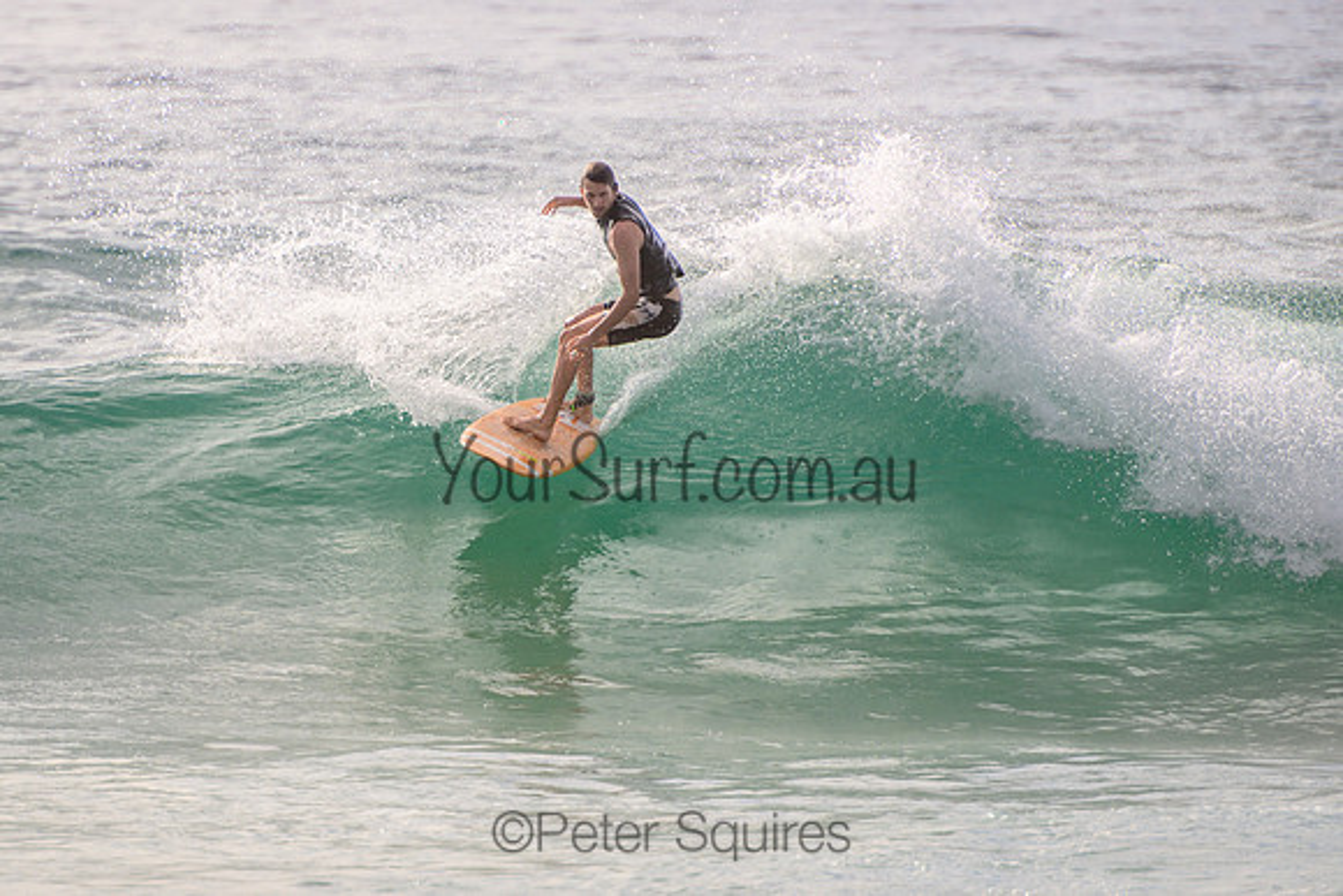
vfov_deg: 2.5
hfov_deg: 3.7
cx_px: 422
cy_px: 358
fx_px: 20528
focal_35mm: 550
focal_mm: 400
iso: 160
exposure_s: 1/2000
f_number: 5.6
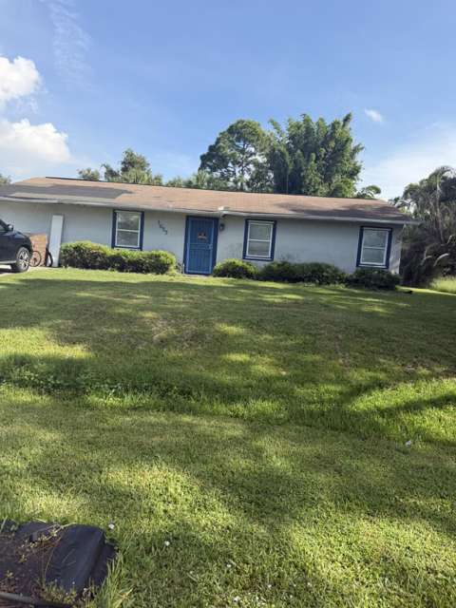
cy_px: 304
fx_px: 422
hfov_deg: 56.8
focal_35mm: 24
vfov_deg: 71.6
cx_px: 228
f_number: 1.78
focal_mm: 6.76
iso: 80
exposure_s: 1/2611
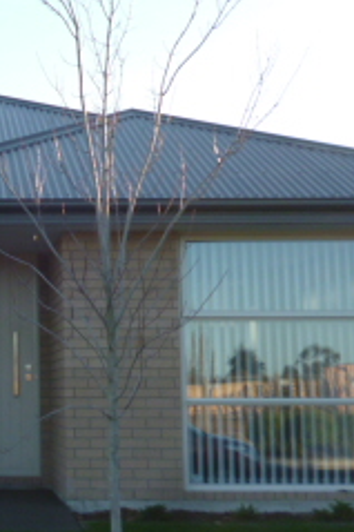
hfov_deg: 16.5
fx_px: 1152
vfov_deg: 26.0
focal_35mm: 78
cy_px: 225
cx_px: -107
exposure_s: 1/320
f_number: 3.1
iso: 100
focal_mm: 5
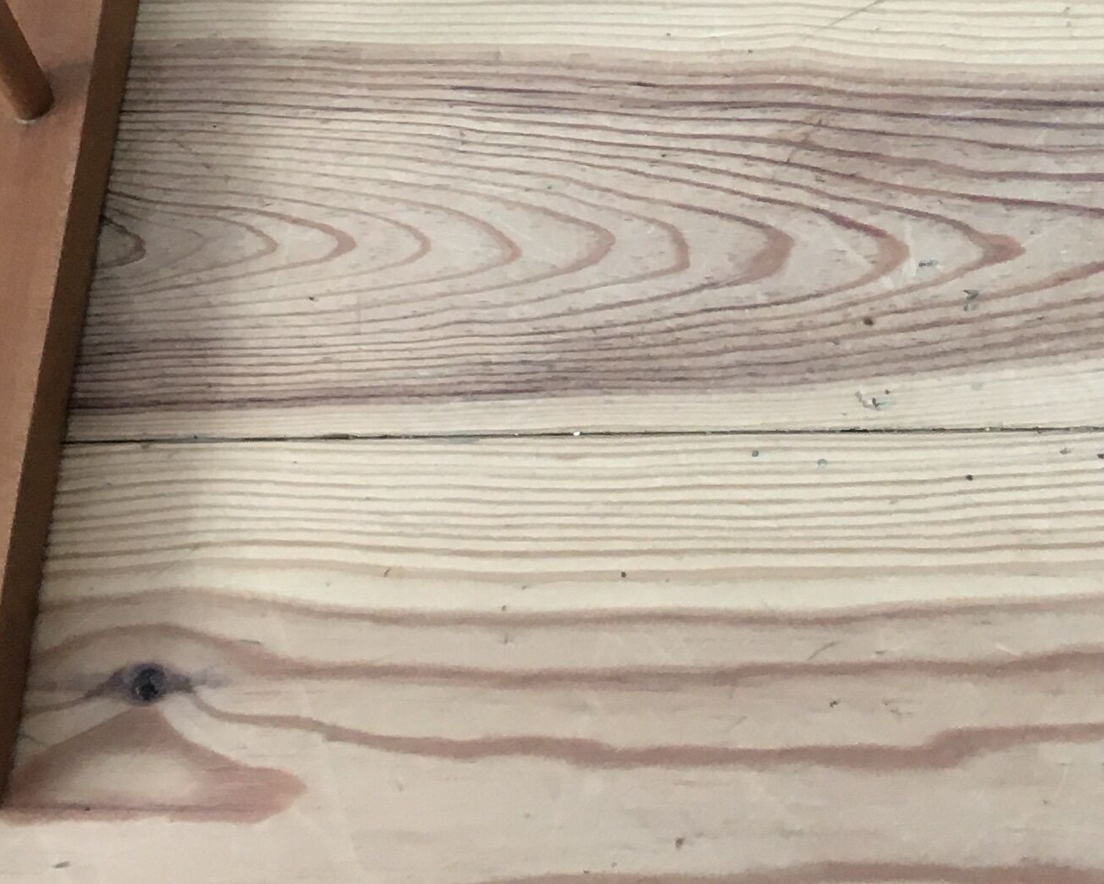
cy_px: -400
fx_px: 2876
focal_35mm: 88
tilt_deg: -58.2
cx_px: 761
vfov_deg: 16.1
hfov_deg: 21.6
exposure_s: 1/33
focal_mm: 4.15
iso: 40
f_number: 2.2
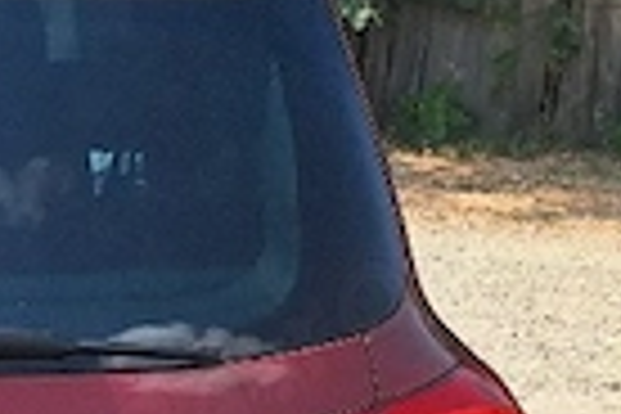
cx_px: -400
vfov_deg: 12.8
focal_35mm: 104
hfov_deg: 17.1
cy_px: 495
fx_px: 1794
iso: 40
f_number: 1.8
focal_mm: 5.54
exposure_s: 1/2000
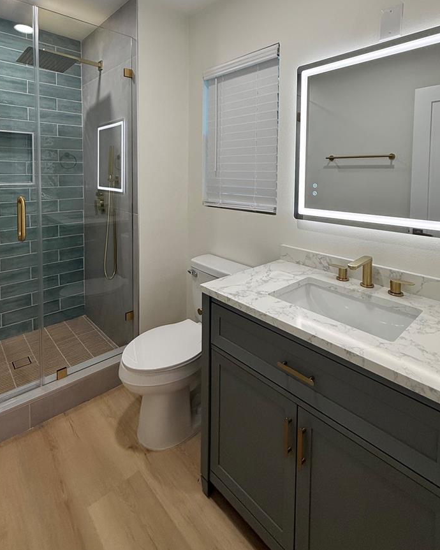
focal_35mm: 19
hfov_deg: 70.8
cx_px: 217
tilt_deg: -1.0
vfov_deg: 80.8
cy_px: 187
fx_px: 309
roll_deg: -0.2
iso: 125
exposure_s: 1/120
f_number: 2.2
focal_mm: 2.22
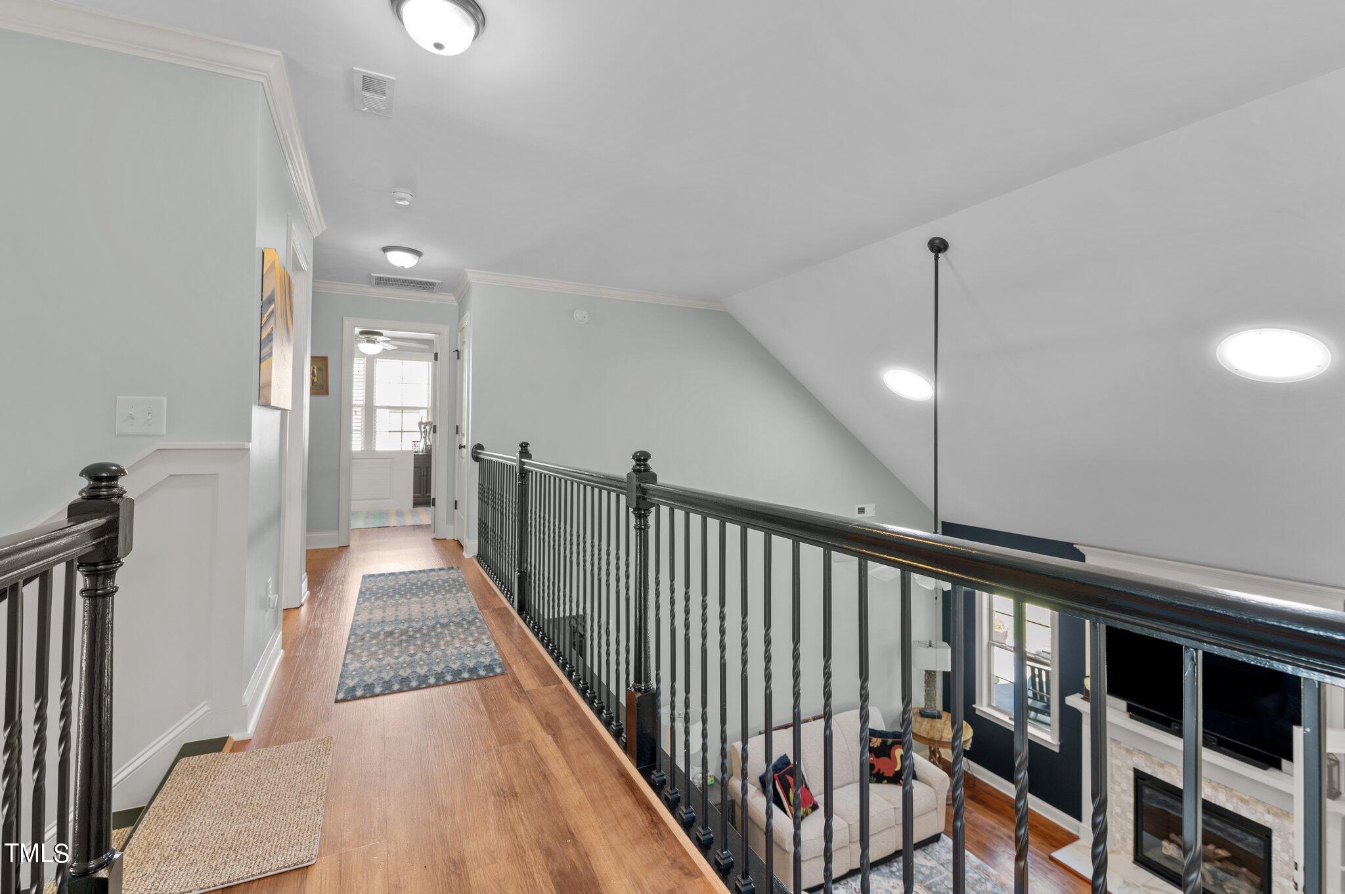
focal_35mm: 15
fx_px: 560
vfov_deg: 77.2
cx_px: 672
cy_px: 447
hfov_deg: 100.4
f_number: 6.3
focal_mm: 15
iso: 400
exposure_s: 1/1.67
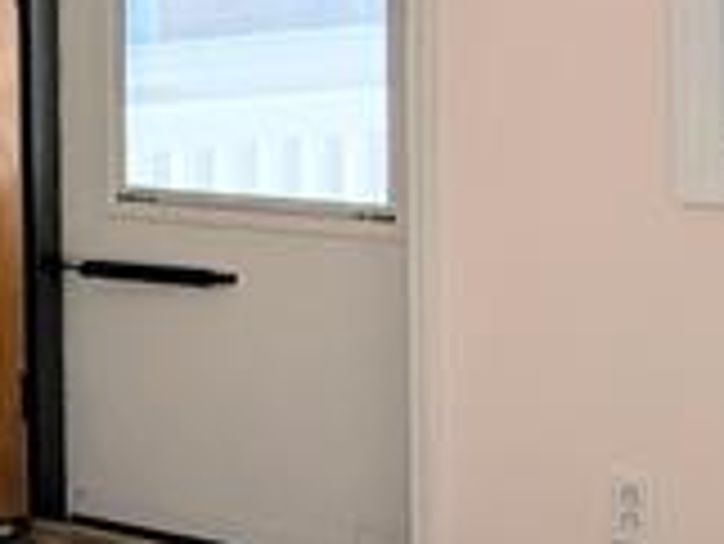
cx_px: -1196
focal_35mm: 152
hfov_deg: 10.5
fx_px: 3181
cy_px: 189
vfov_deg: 9.8
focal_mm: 6.9
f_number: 1.68
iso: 20
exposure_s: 1/327
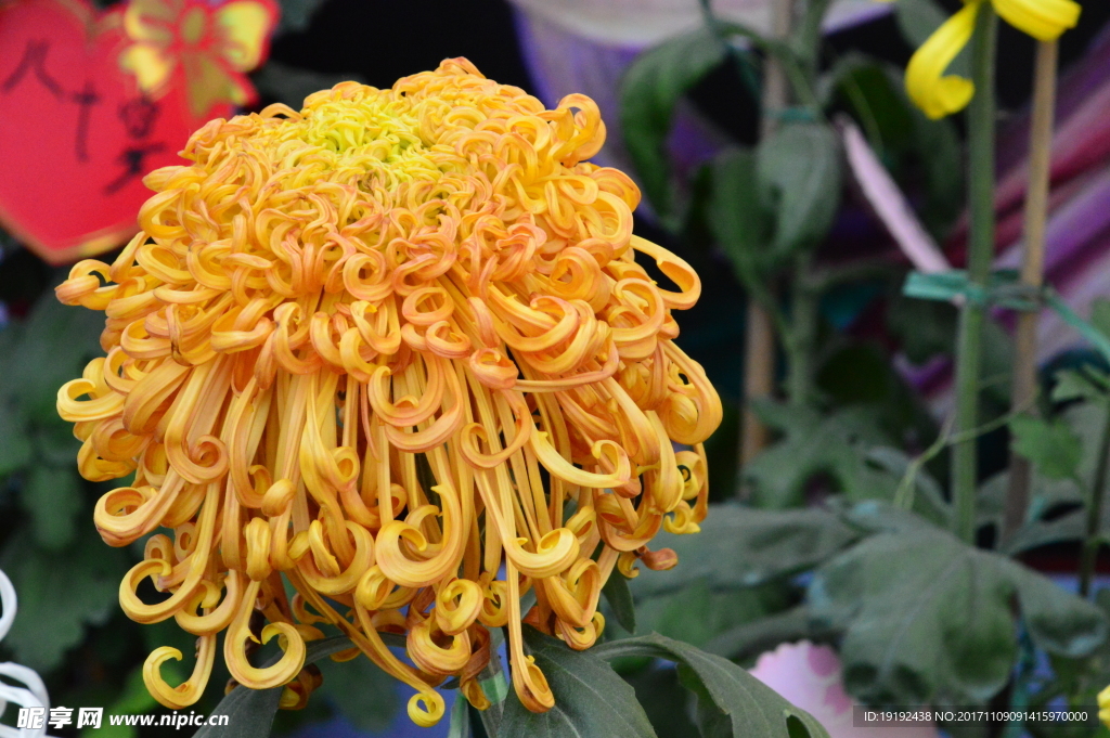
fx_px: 5083
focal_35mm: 165
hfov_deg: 12.5
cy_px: 369
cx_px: 555
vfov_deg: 8.3
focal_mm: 110
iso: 3200
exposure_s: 1/250
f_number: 14
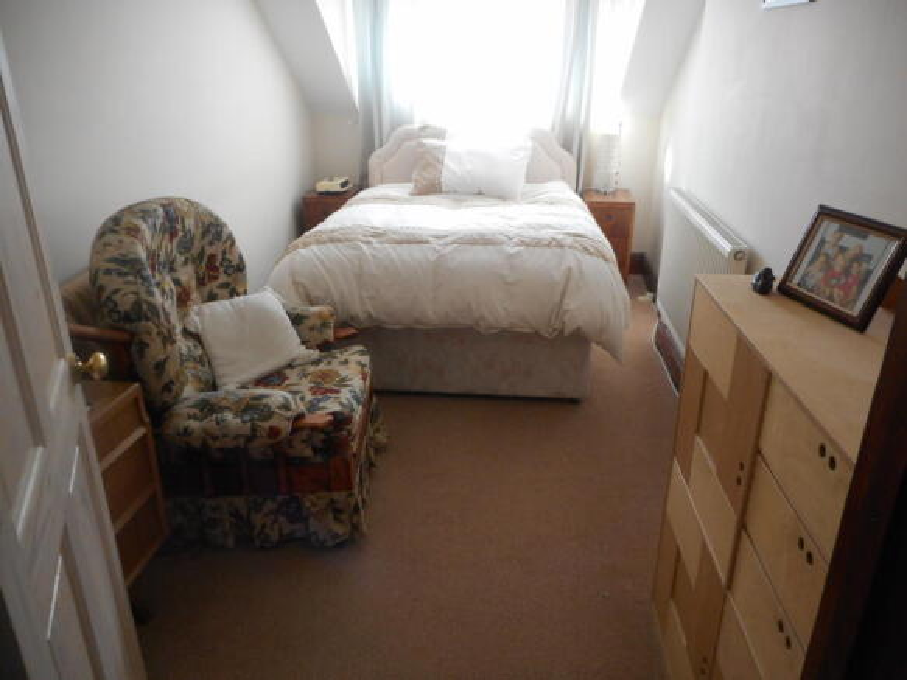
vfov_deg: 54.9
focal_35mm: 25
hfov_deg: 69.4
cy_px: 340
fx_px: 655
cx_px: 454
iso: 220
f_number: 3.7
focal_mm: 4.5
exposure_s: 1/30
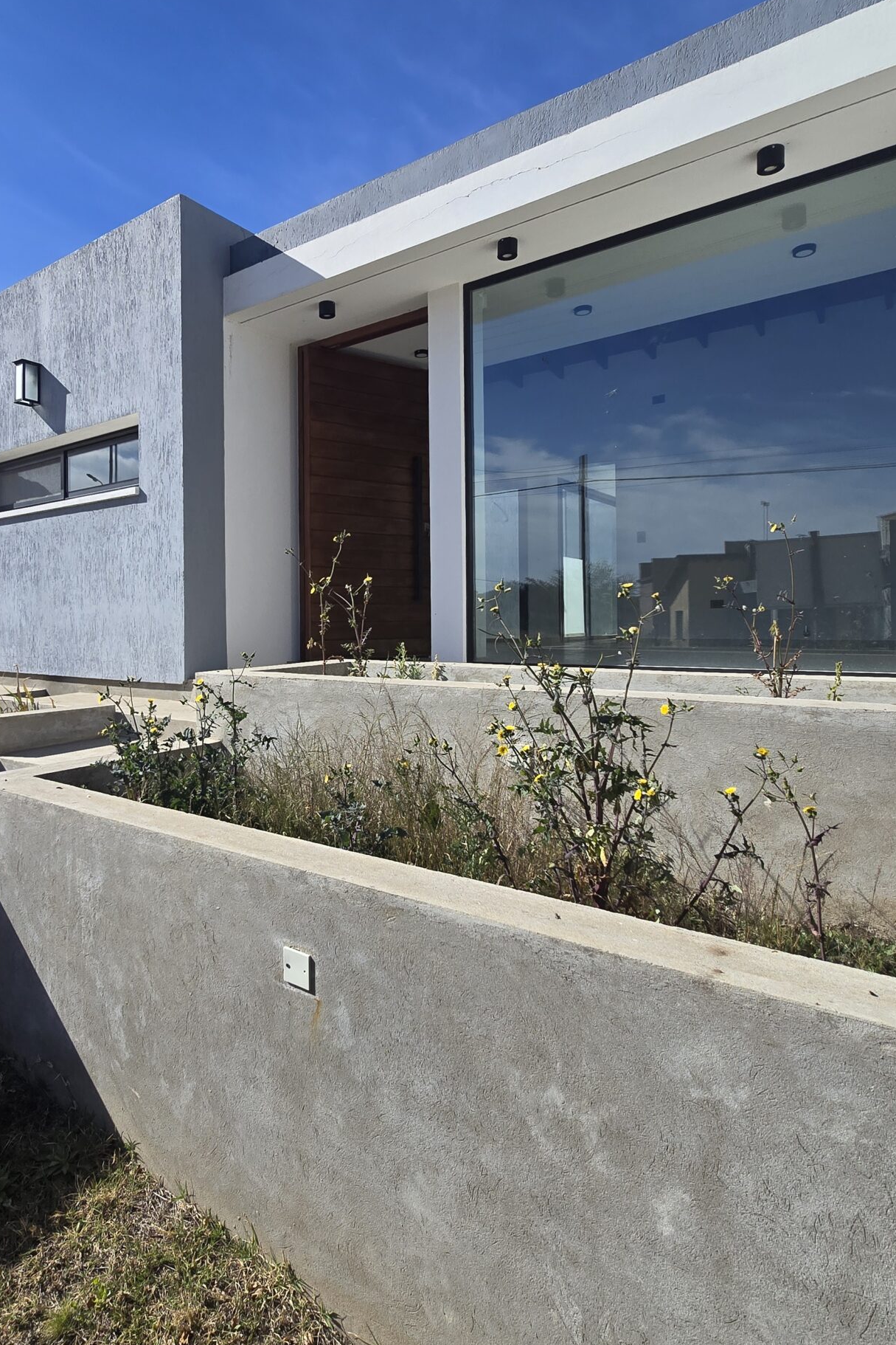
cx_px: 313
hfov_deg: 63.2
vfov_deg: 86.8
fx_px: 709
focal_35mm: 19
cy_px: 628
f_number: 2.2
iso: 50
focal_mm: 2.2
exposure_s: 1/2321
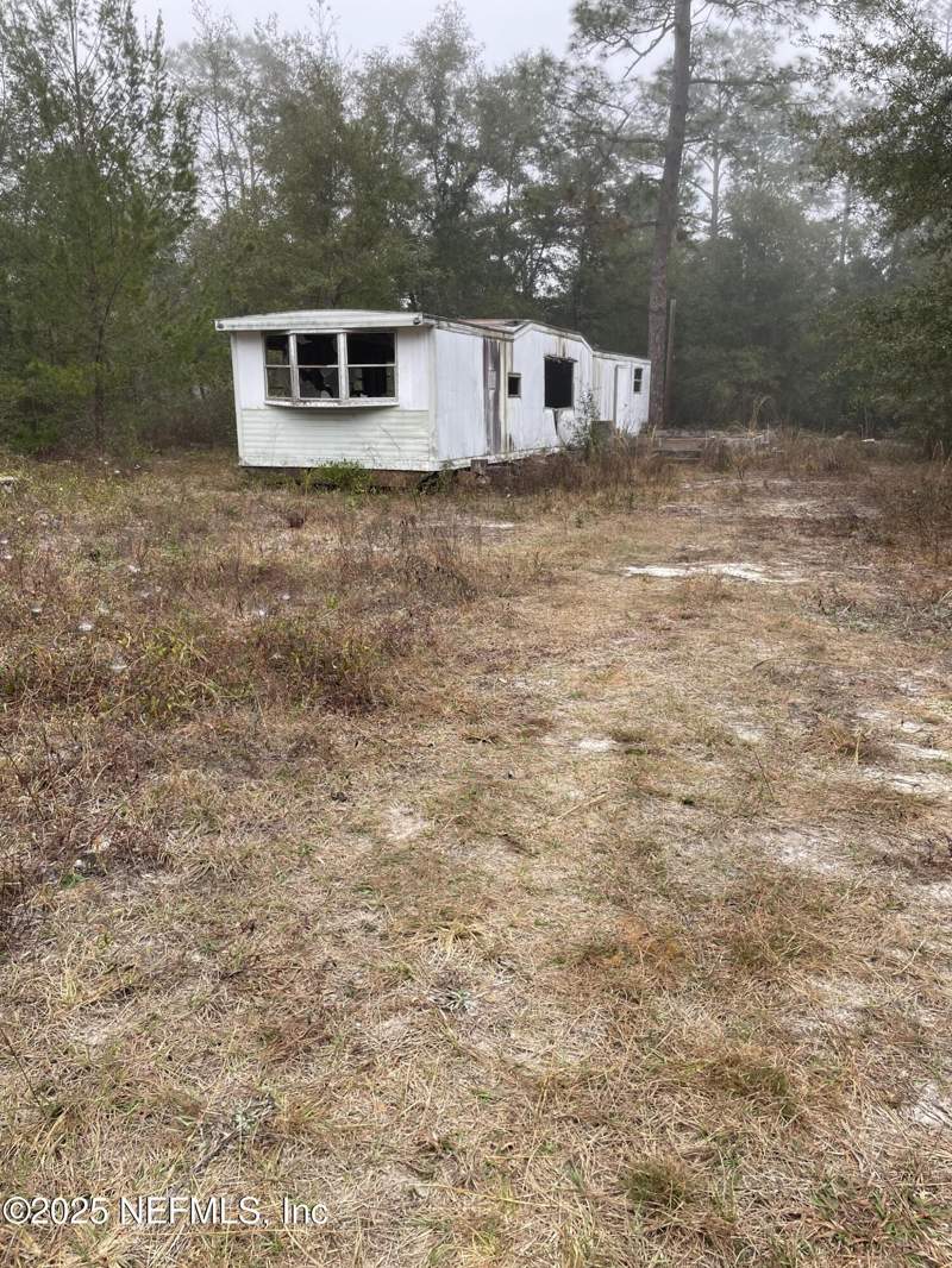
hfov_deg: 53.1
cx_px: 476
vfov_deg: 67.3
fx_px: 953
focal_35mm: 26
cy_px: 634
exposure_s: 1/313
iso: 32
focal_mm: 4.2
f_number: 1.6
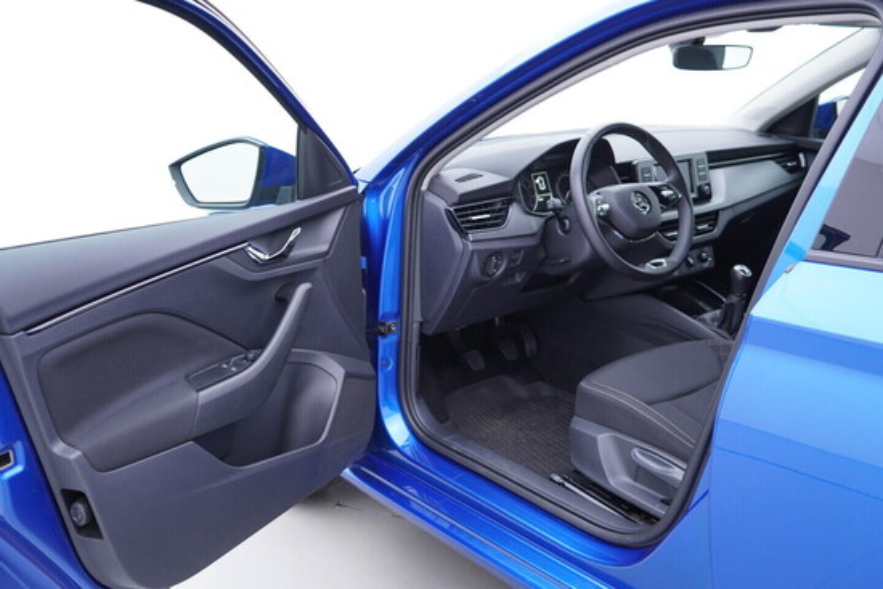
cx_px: 442
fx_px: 883
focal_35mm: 36
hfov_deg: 53.1
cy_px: 294
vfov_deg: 36.9
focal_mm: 24
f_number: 2.8
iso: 200
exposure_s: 1/40
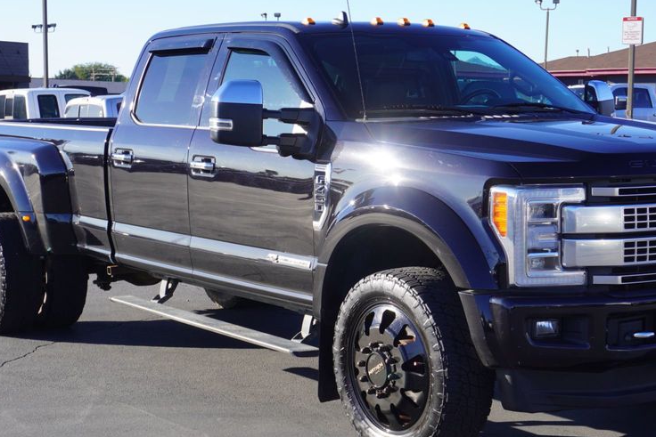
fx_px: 1294
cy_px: 258
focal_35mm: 71
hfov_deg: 28.4
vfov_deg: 19.2
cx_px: 375
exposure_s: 1/125
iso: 100
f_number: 7.1
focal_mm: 34
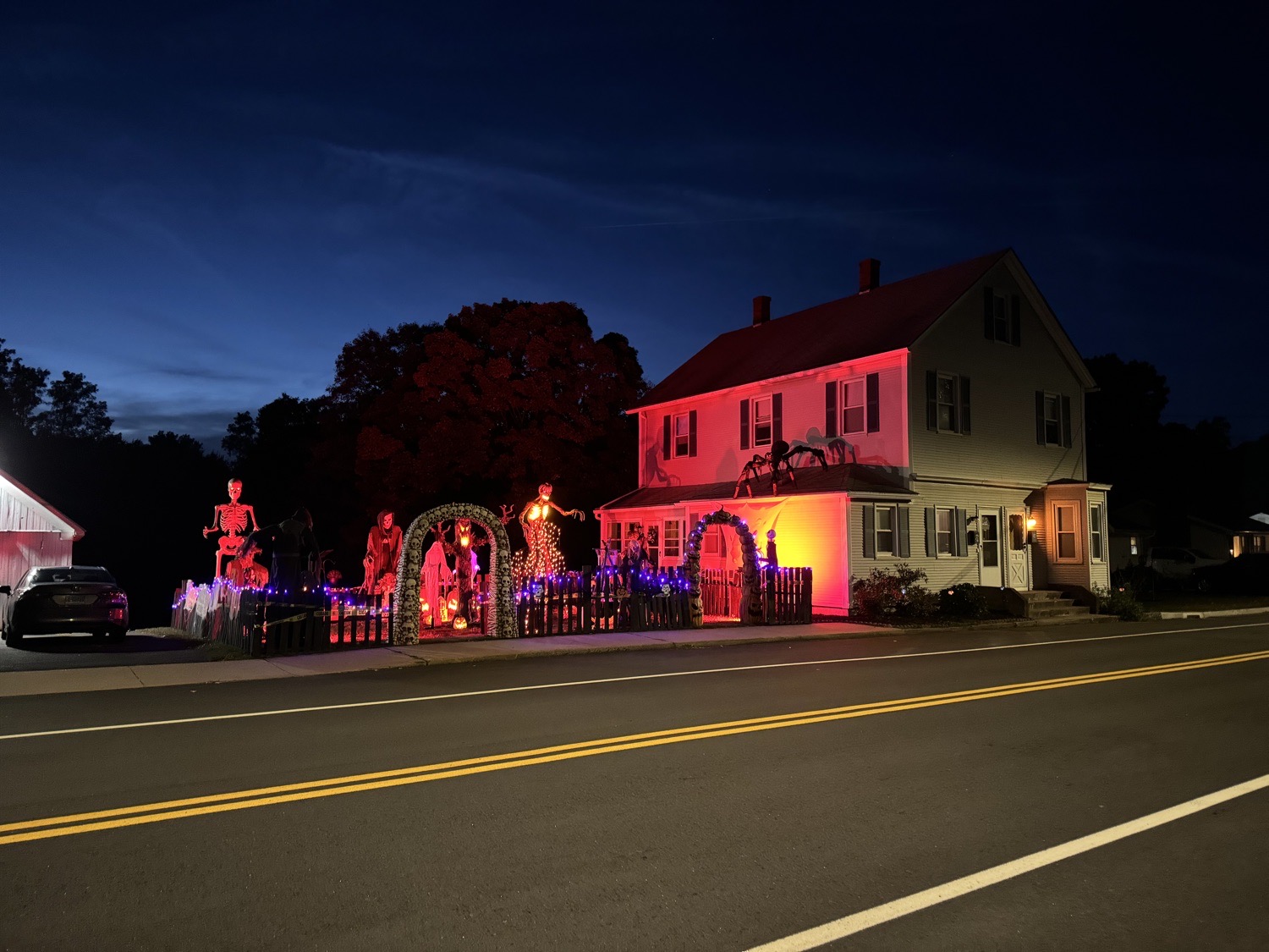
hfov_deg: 71.6
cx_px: 634
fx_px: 880
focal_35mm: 24
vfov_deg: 56.8
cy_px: 476
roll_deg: -0.1
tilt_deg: +4.5
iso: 1600
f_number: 1.78
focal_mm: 6.76
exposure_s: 1/19
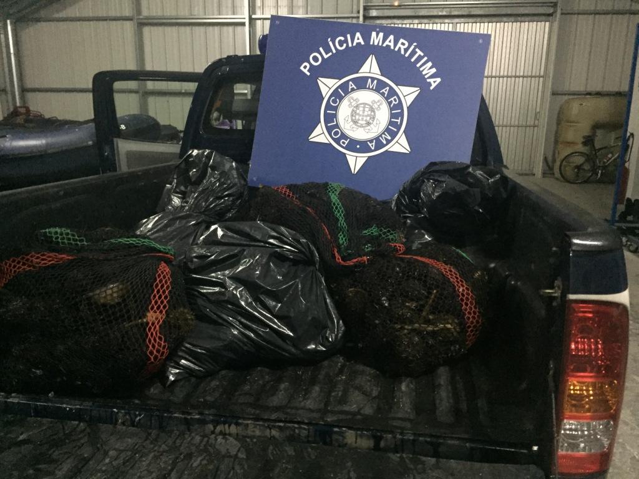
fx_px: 535
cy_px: 240
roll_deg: -0.5
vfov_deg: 48.2
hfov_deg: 61.7
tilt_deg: -14.6
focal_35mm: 29
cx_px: 320
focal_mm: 4.15
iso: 1000
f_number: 2.2
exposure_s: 1/17
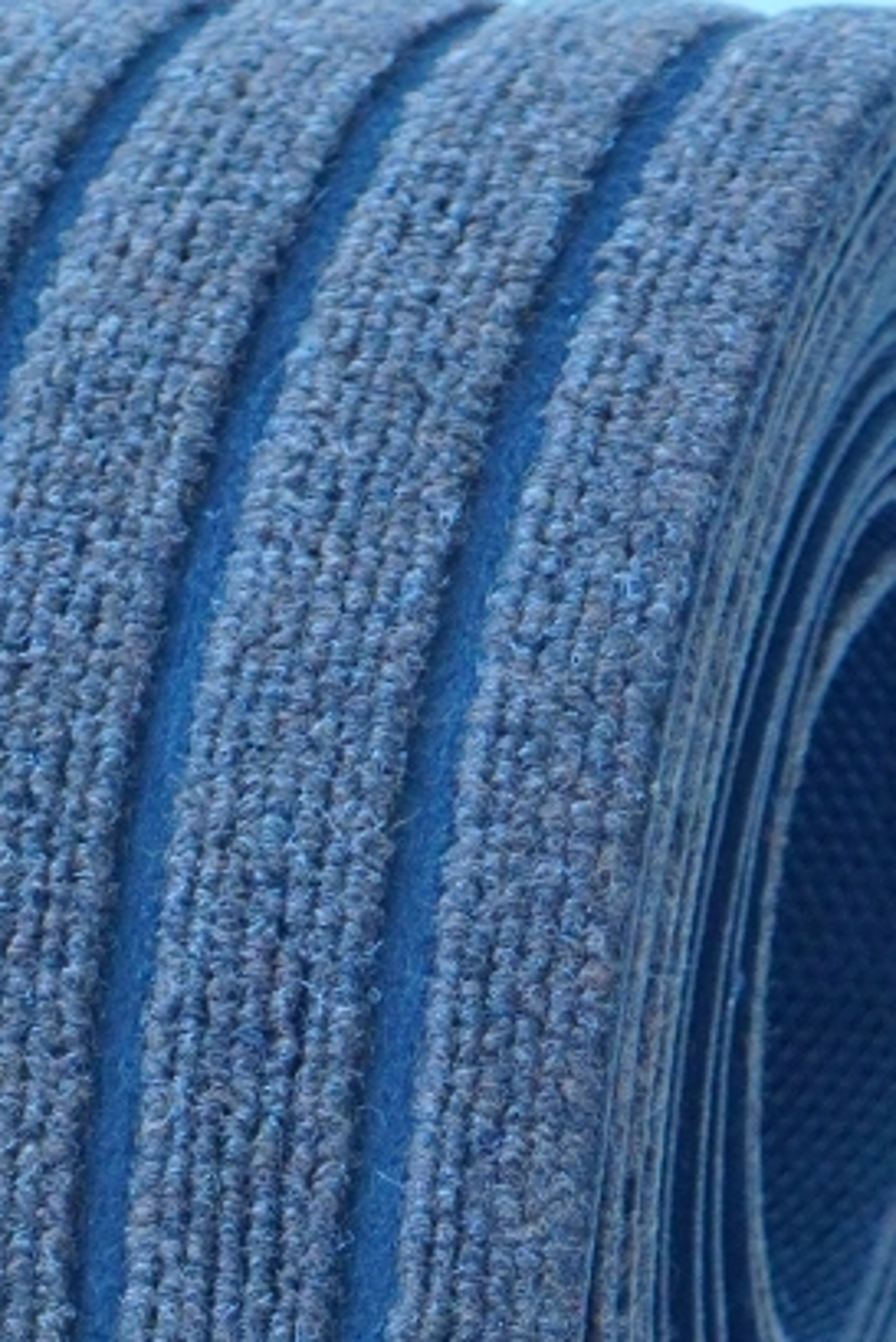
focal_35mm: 187
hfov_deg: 7.3
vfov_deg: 10.5
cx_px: -335
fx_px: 6975
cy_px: 2175
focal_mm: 34
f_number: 4
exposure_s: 1/60
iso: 640
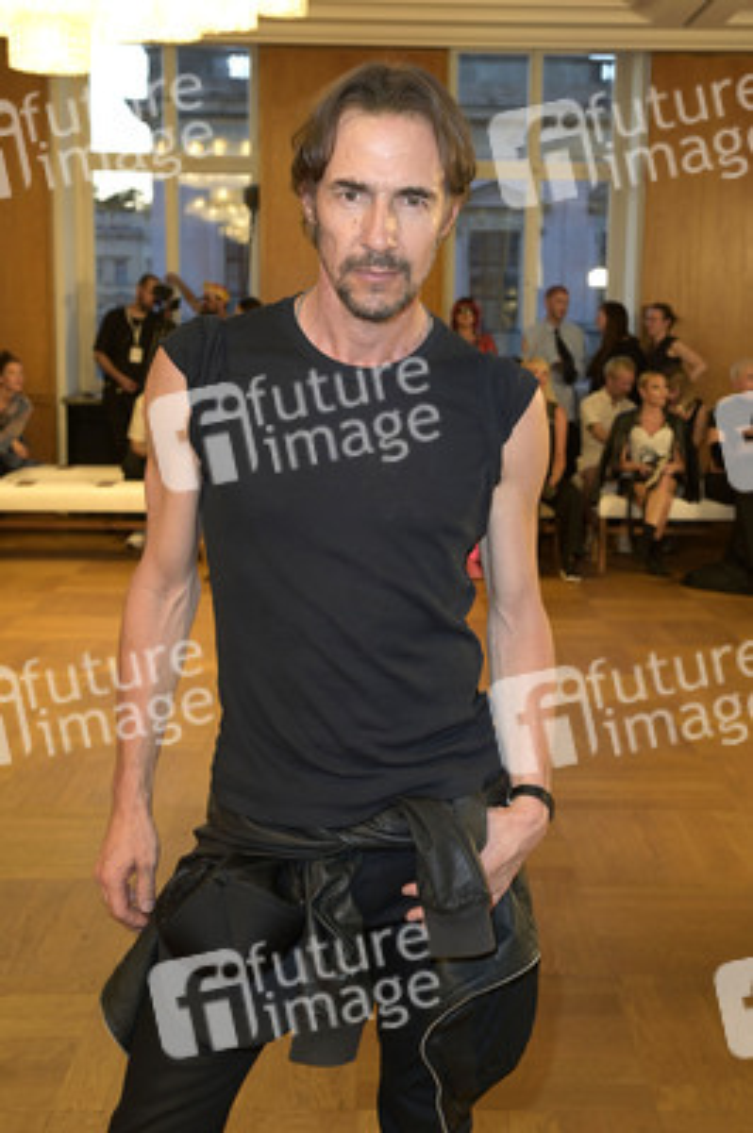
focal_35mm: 44
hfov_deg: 30.5
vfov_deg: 44.5
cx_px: 376
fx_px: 1383
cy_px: 566
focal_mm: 44
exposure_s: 1/160
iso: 1250
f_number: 5.6
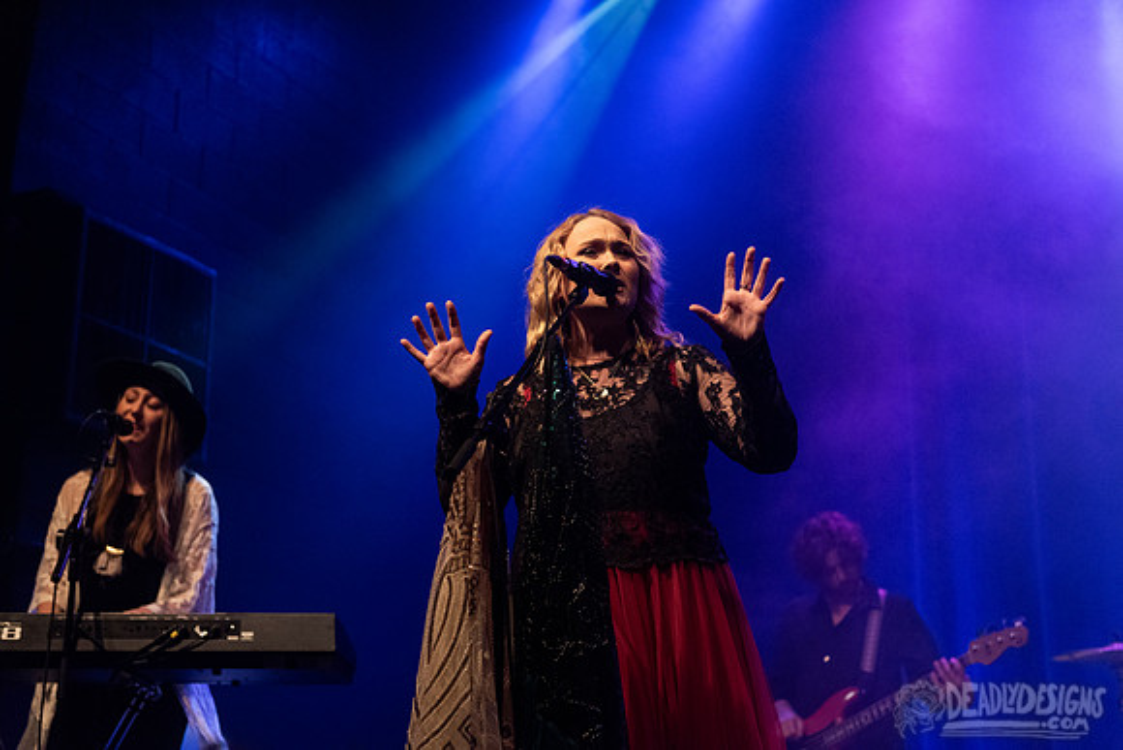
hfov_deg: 34.5
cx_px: 562
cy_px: 375
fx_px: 1810
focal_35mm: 58
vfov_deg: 23.4
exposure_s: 1/160
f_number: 3.2
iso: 2500
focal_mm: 58
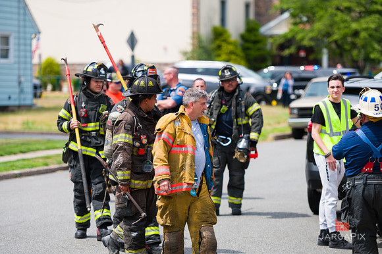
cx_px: 191
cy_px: 127
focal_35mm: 145
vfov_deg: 9.5
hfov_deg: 14.2
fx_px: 1538
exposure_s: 1/2000
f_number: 3.2
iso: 200
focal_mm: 145
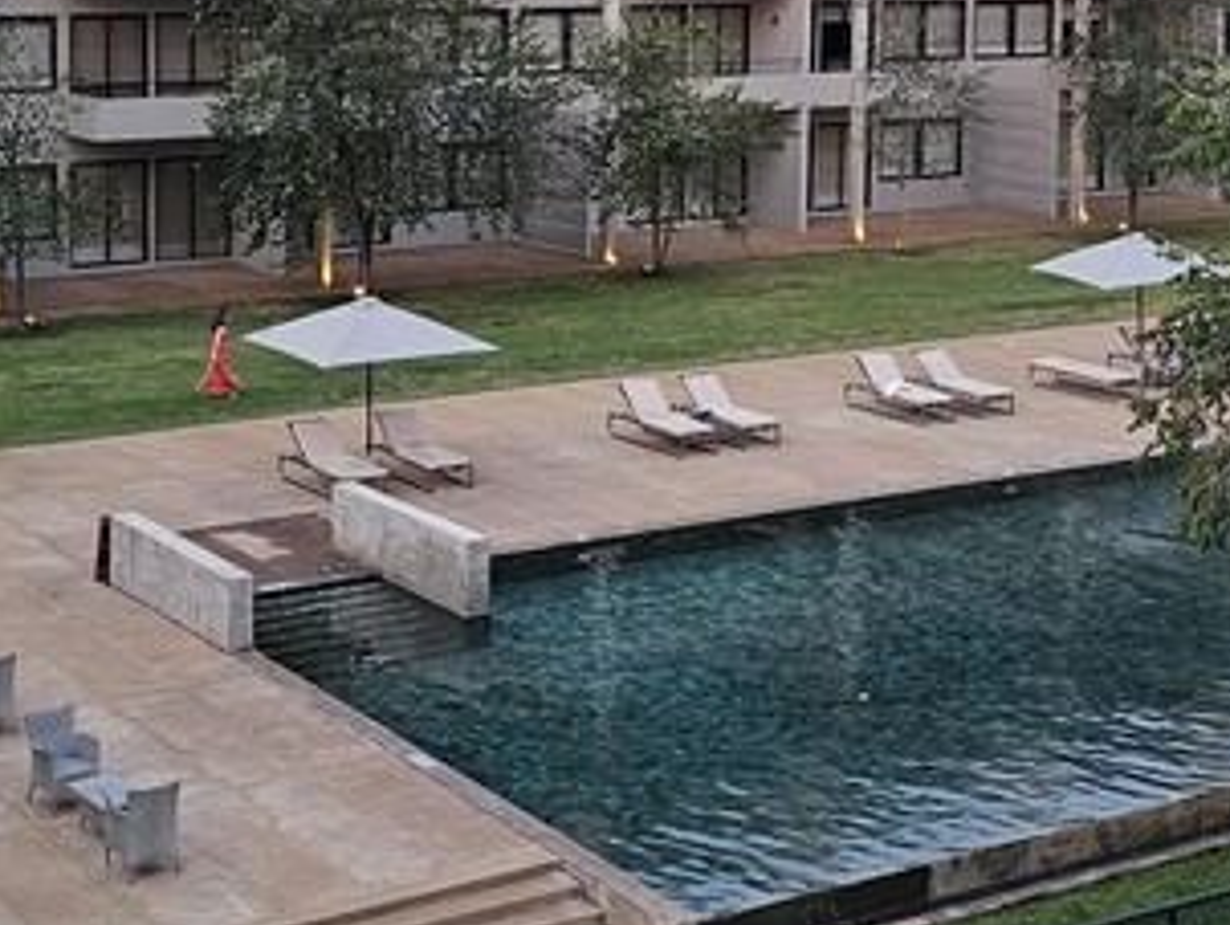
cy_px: 122
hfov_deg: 27.4
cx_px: 589
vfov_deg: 20.4
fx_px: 2525
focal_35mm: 71
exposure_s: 1/100
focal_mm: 6.3
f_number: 1.7
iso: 640
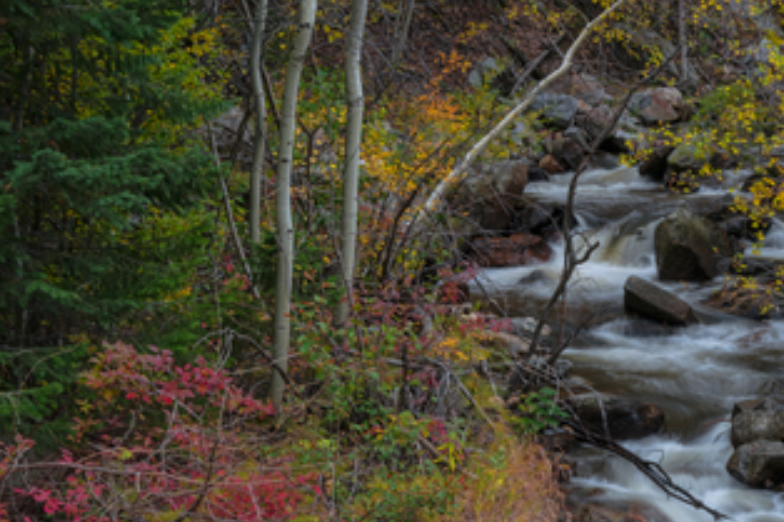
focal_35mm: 111
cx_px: 507
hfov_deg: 18.4
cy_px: 495
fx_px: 2416
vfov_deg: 12.2
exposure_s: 1/1.67
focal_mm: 58
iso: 50
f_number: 22
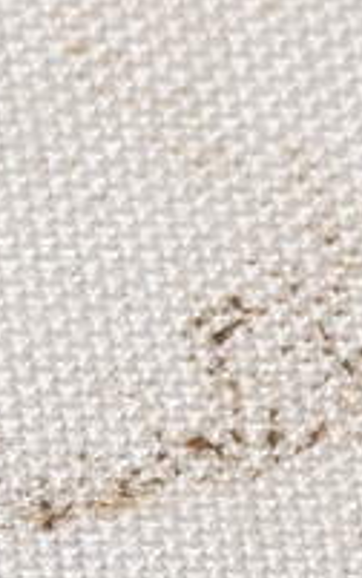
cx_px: -593
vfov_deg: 2.1
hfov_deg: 1.3
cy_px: 270
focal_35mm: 1022
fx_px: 16098
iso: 100
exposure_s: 1/160
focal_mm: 140
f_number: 13
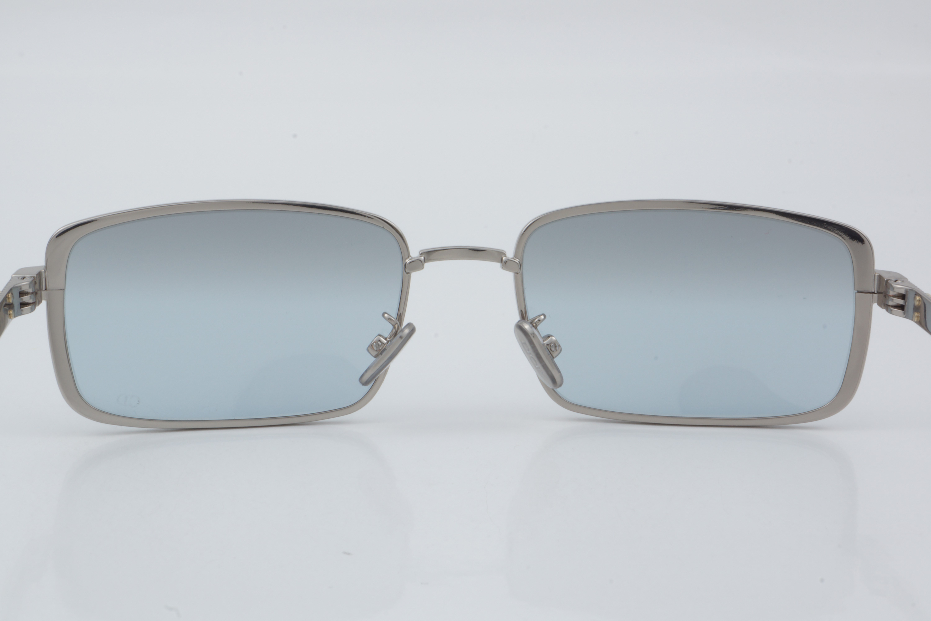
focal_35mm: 82
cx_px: 466
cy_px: 310
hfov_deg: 24.6
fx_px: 2133
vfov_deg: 16.6
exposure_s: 1/4
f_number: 29
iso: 100
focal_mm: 55
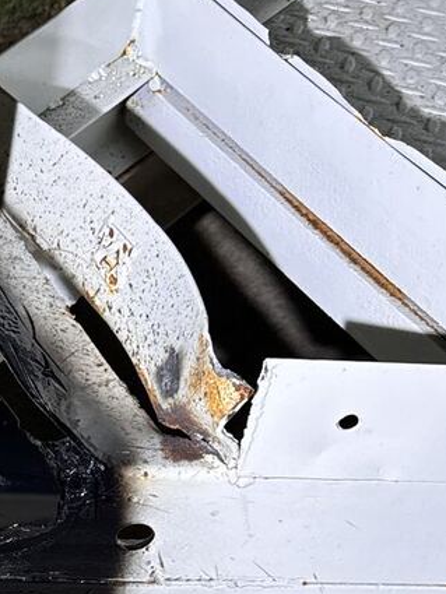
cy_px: 559
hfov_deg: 17.0
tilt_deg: -45.7
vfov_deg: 23.9
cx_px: -208
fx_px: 1356
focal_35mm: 79
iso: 100
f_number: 1.78
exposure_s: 1/121
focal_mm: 6.86
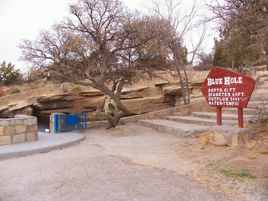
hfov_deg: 52.6
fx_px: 271
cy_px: 100
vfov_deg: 40.7
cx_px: 134
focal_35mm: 35
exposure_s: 1/250
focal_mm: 6
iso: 80
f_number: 2.8
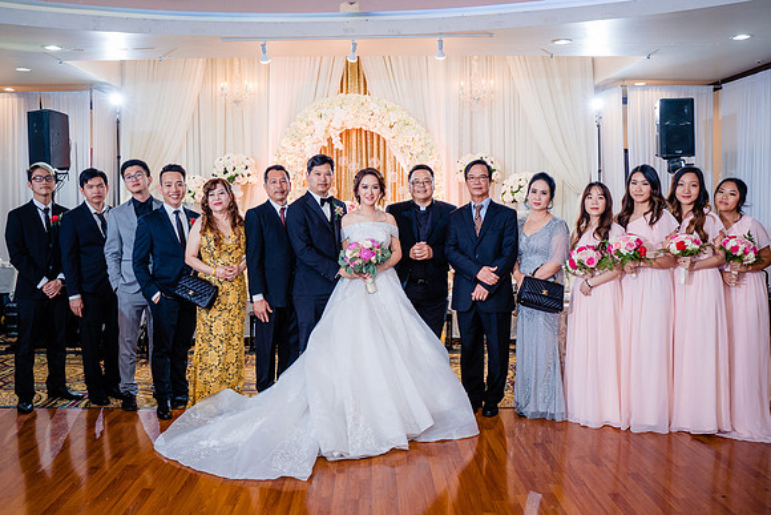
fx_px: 690
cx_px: 367
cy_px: 245
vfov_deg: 40.9
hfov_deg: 58.4
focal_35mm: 32
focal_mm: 29
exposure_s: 1/160
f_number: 3.5
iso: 800
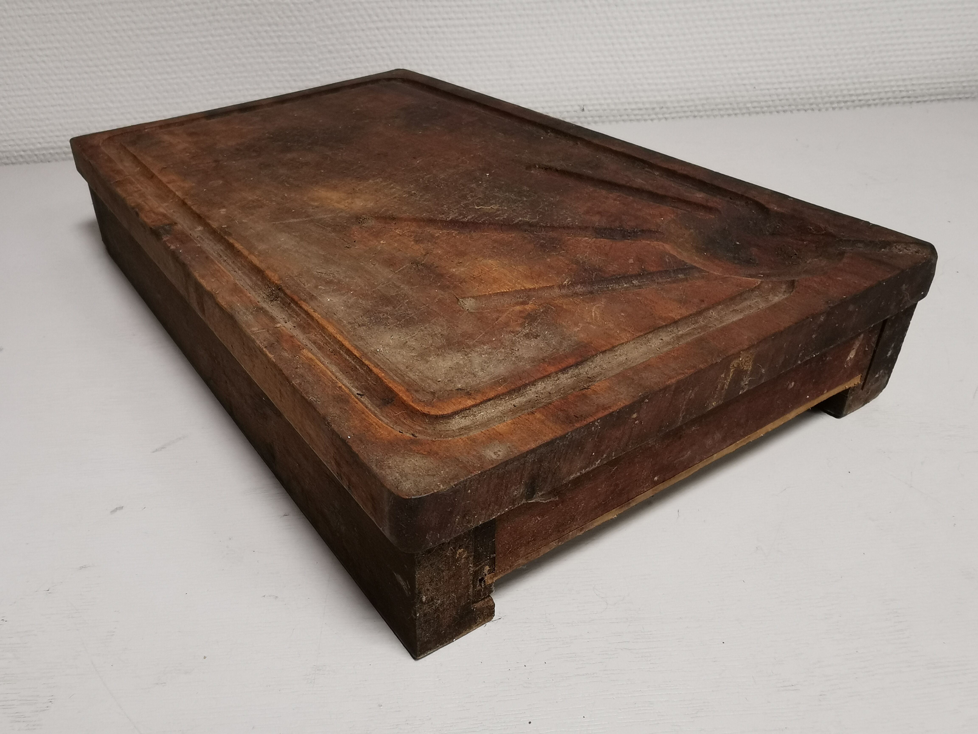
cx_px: 489
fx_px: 735
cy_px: 367
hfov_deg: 67.3
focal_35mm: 26
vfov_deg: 53.1
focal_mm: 2.26
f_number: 2.2
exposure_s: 1/33.3
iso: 160
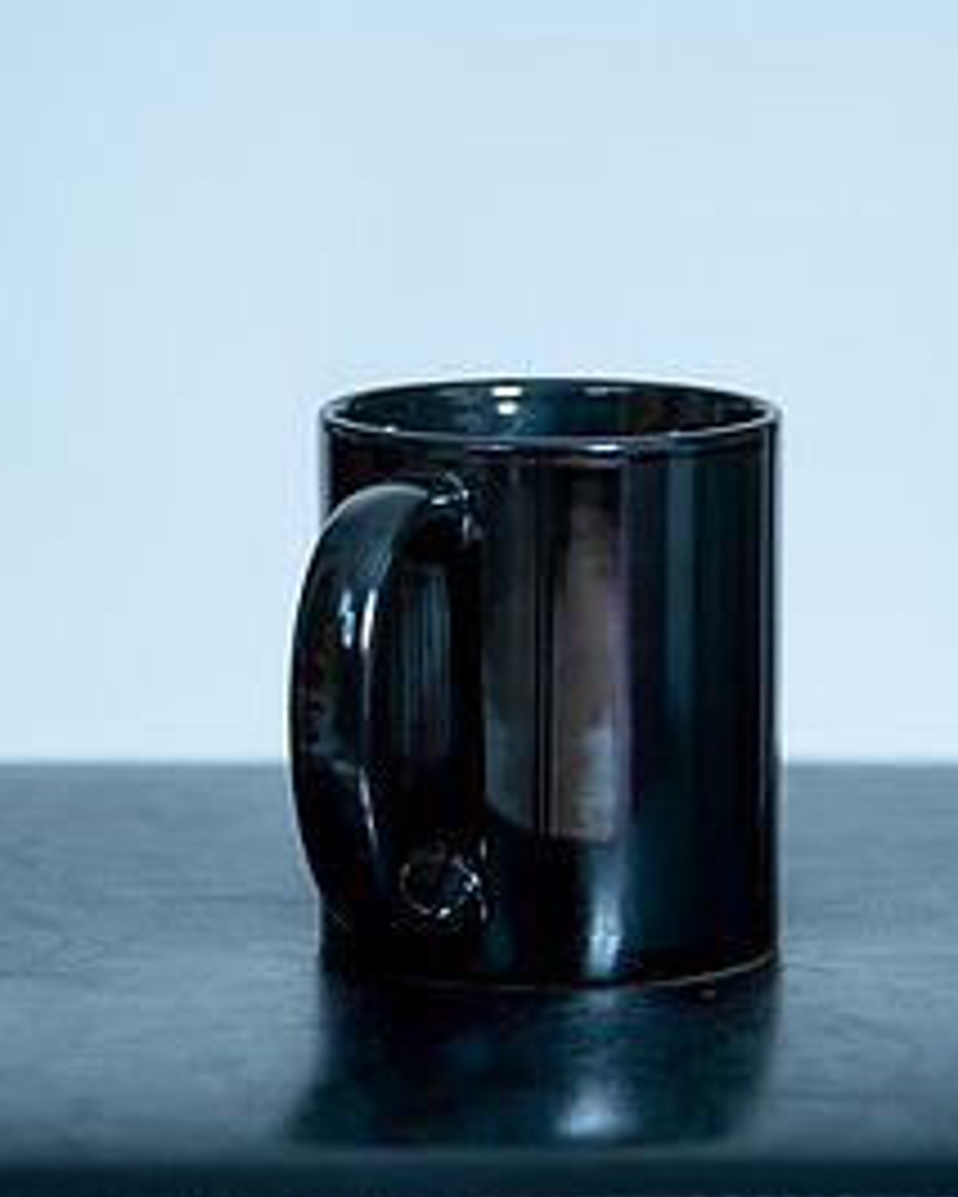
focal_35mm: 215
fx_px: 7616
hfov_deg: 7.2
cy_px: 616
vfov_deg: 9.0
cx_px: 580
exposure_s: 1/125
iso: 320
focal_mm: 105
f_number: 4
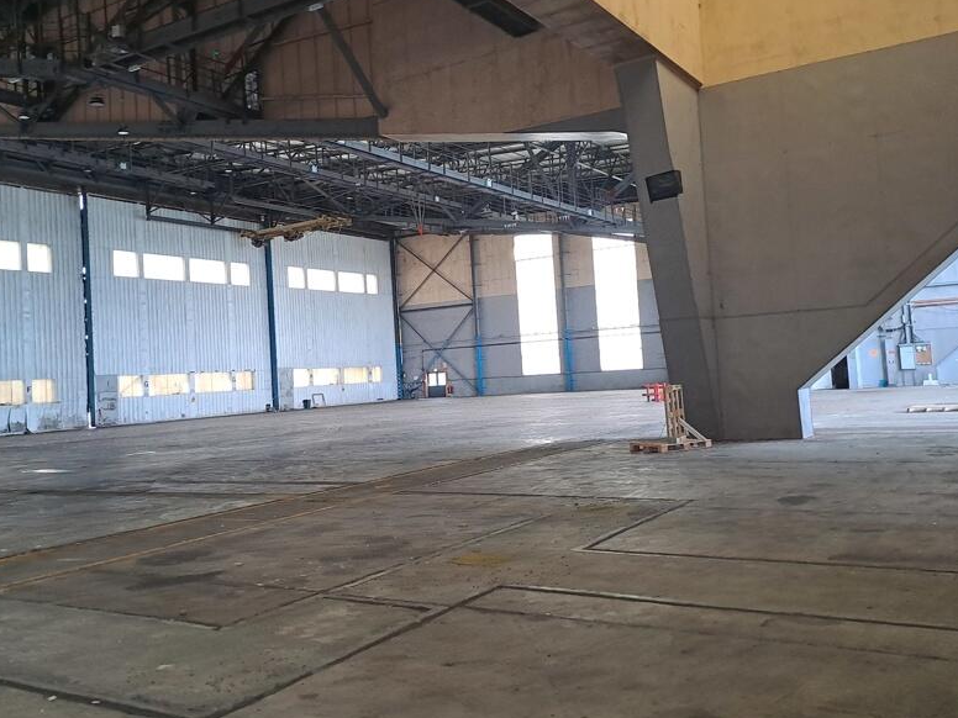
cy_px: 339
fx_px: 913
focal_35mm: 33
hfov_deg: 55.3
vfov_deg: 42.9
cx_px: 442
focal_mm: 4.65
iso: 200
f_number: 1.8
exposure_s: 1/60
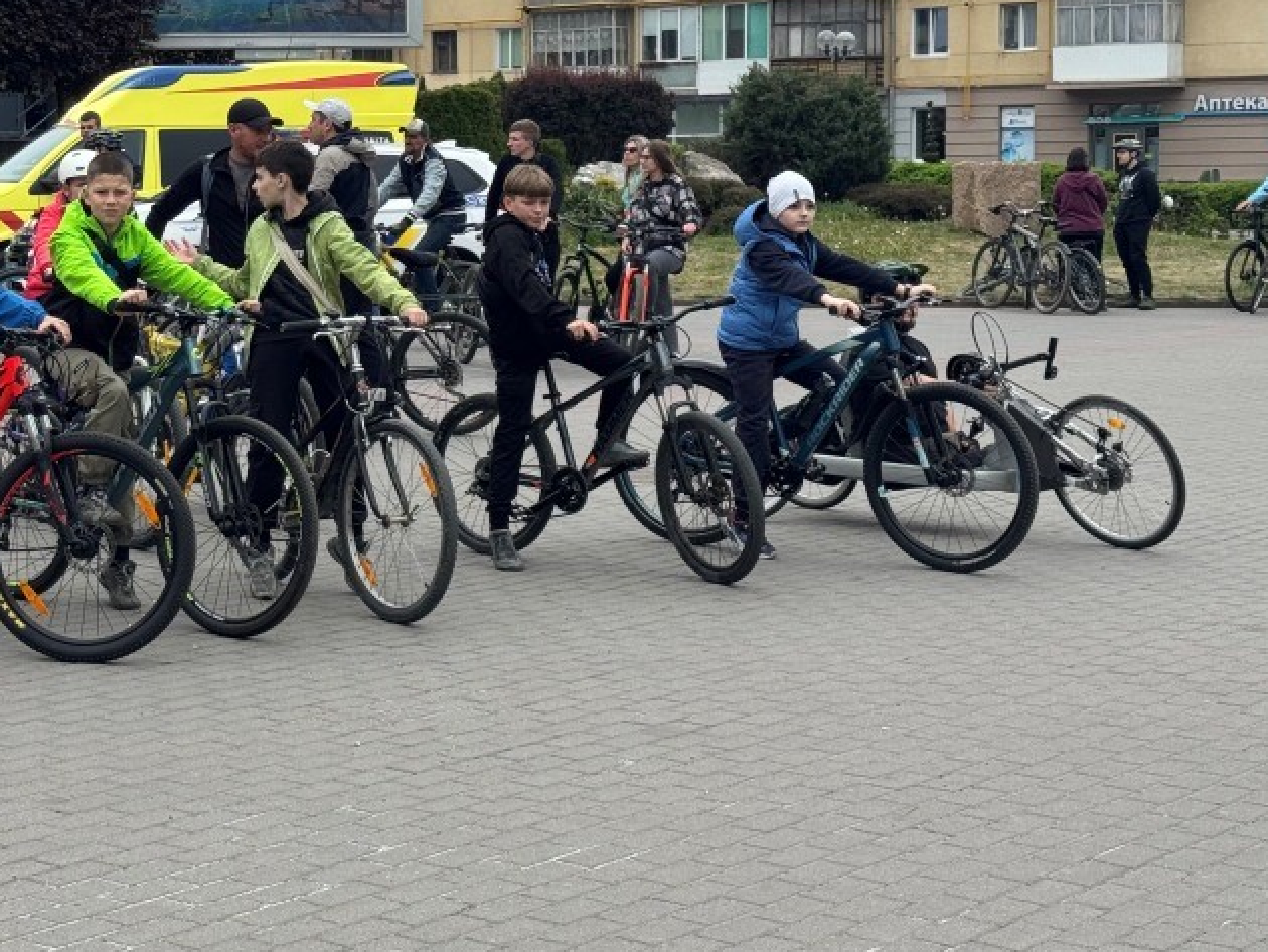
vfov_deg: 18.8
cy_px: 302
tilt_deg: -2.7
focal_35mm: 78
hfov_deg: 24.6
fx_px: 2858
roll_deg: +0.5
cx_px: 258
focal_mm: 6.76
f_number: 1.78
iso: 64
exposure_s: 1/1238
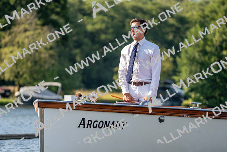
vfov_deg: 4.8
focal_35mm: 286
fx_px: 1804
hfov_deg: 7.2
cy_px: 76
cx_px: 114
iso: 400
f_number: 5.6
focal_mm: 286
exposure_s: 1/1600
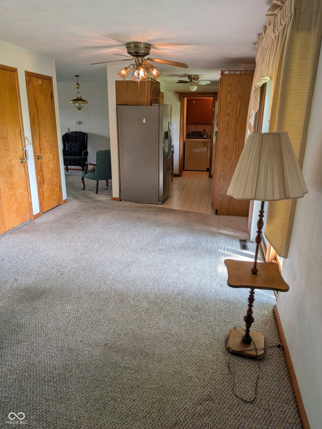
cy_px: 214
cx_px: 161
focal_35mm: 24
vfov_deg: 71.6
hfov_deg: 56.8
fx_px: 298
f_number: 1.7
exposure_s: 1/120
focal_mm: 4.53
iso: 100
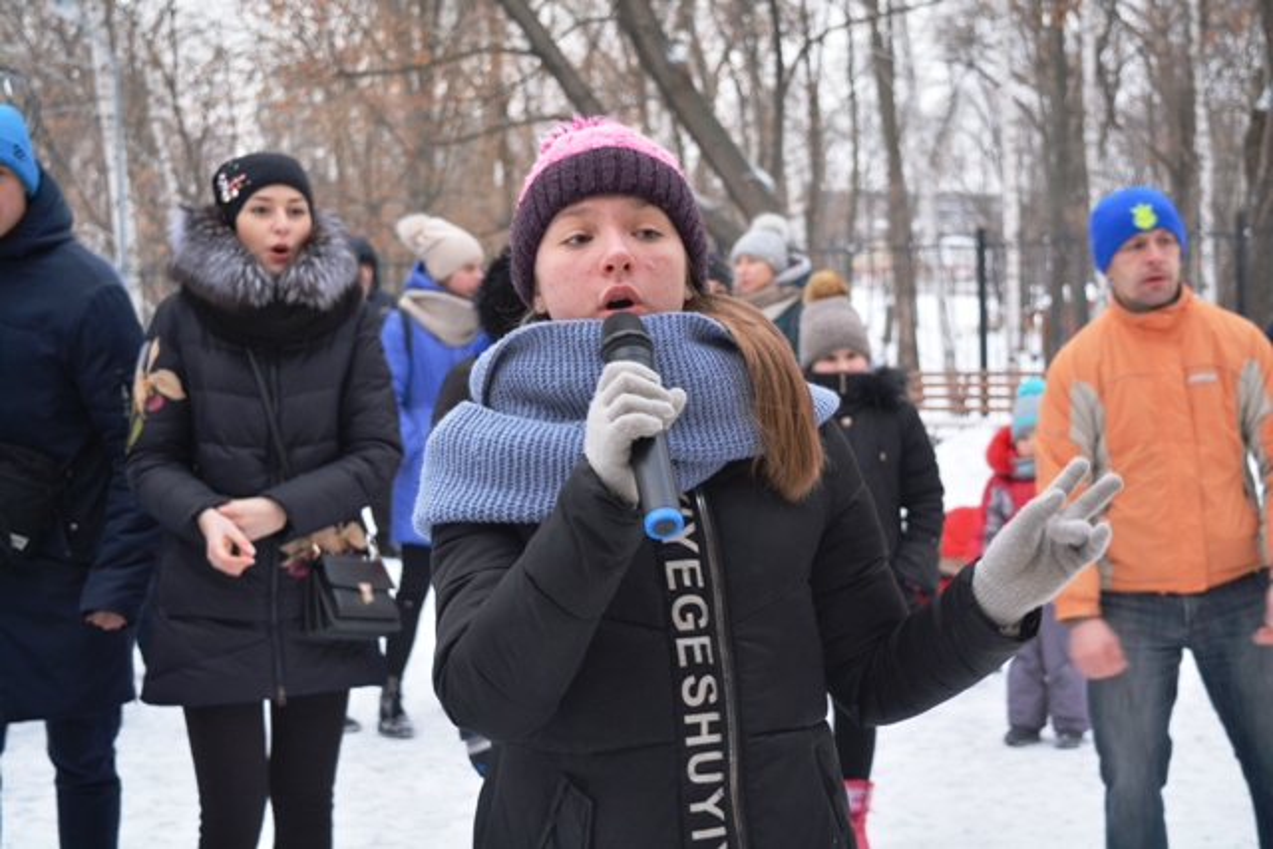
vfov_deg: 22.6
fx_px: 2122
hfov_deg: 33.4
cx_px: 636
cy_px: 424
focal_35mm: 60
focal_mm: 40
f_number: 5
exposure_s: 1/60
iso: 560
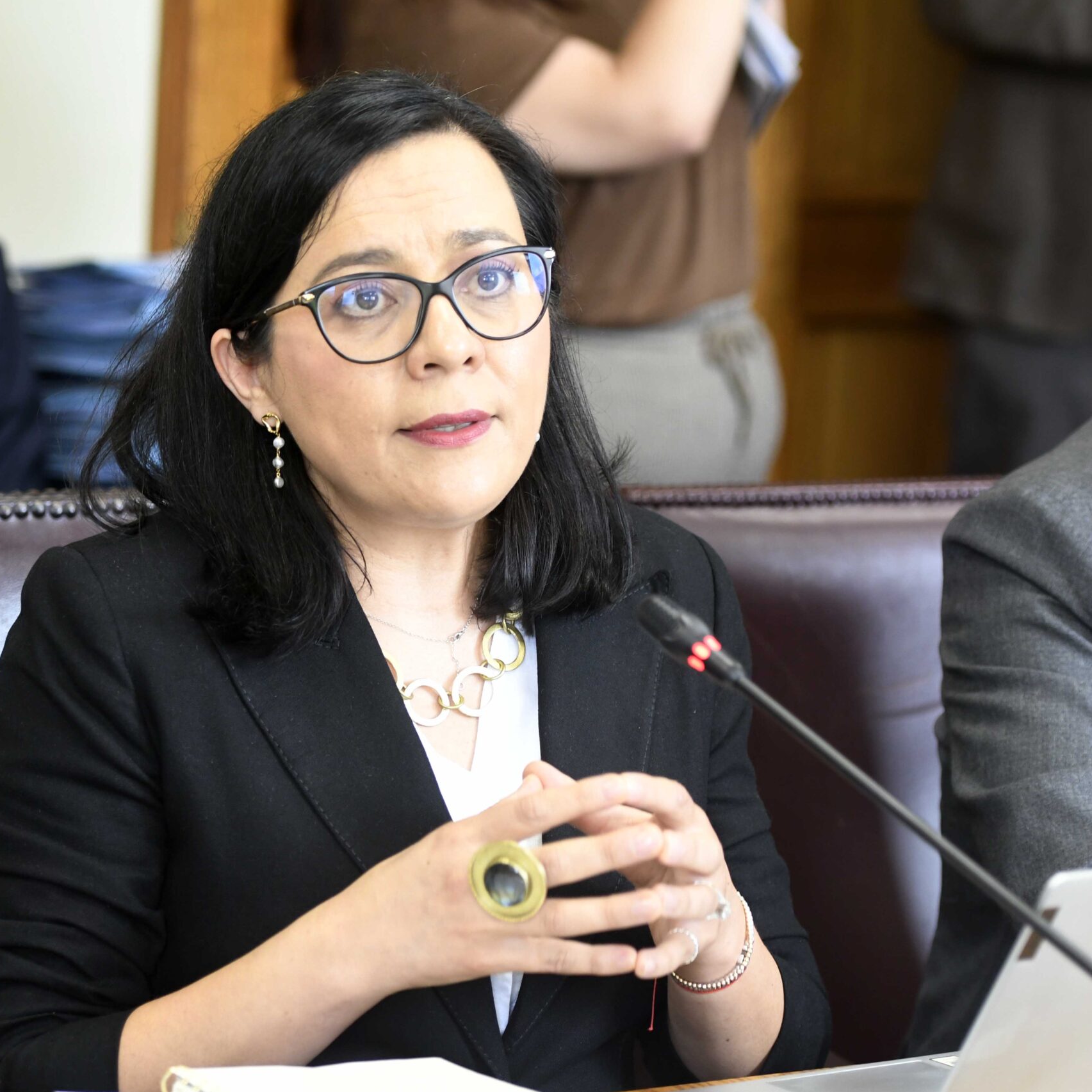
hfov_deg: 13.0
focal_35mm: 134
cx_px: 436
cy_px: 546
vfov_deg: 13.0
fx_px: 4783
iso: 1000
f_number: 2.8
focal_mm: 70
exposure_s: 1/125
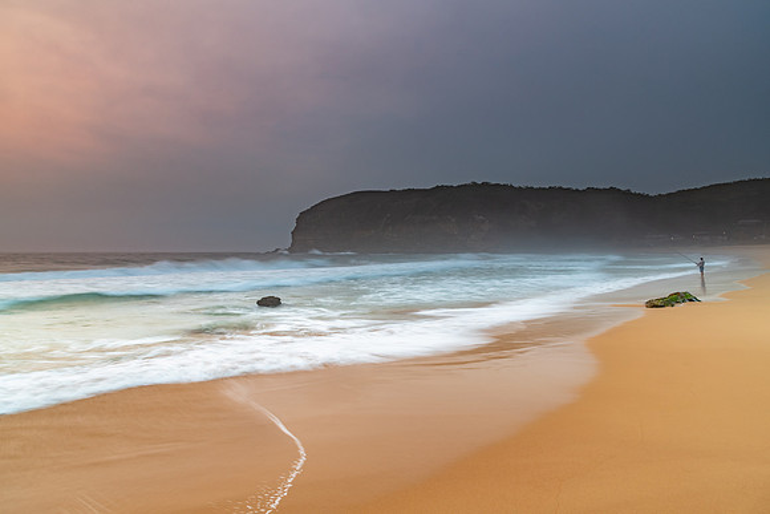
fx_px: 547
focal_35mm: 26
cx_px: 385
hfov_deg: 70.3
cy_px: 257
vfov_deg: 50.3
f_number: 8
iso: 250
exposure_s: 1/1.25
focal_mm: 24
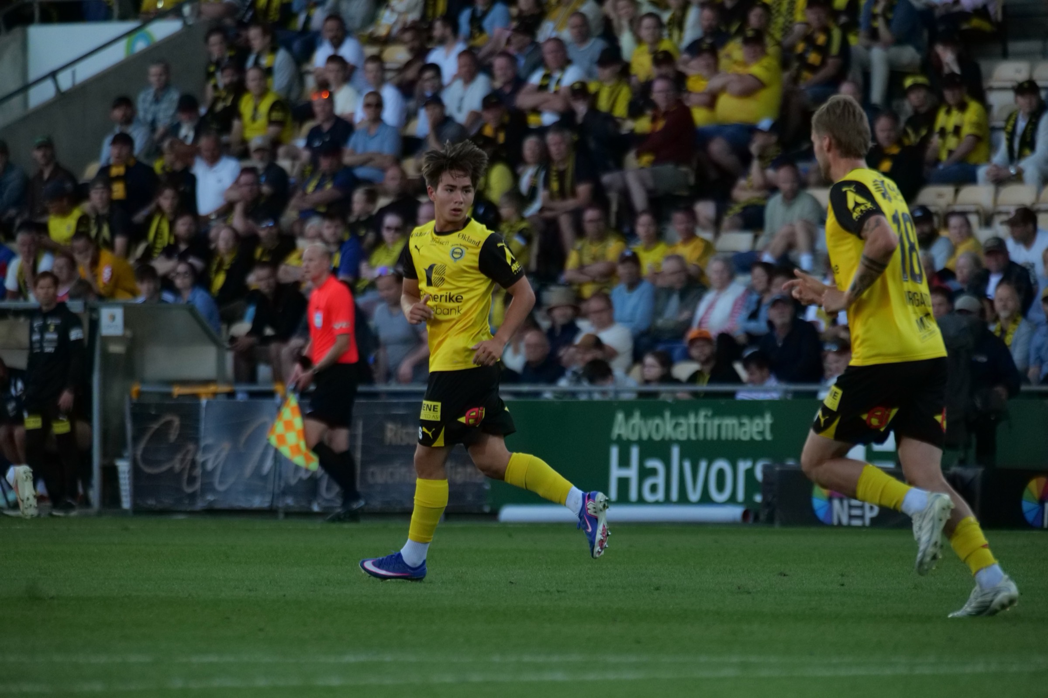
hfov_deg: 5.2
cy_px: 349
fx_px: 11641
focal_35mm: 400
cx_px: 524
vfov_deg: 3.4
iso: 6400
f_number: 5.6
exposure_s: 1/4000
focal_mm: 400
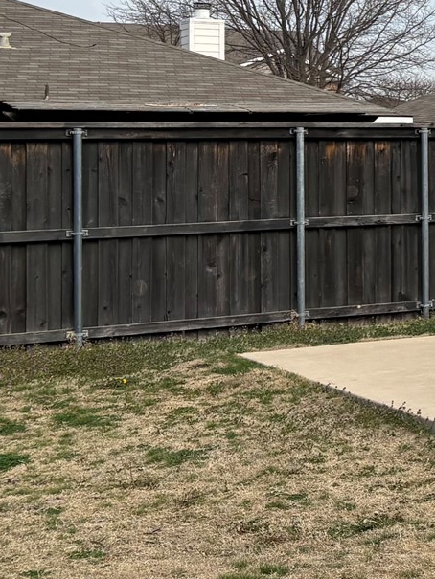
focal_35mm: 88
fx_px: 1474
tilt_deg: +0.7
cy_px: 131
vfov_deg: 22.0
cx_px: 900
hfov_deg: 13.9
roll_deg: +1.4
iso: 50
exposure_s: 1/3623
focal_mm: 5.96
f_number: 1.6
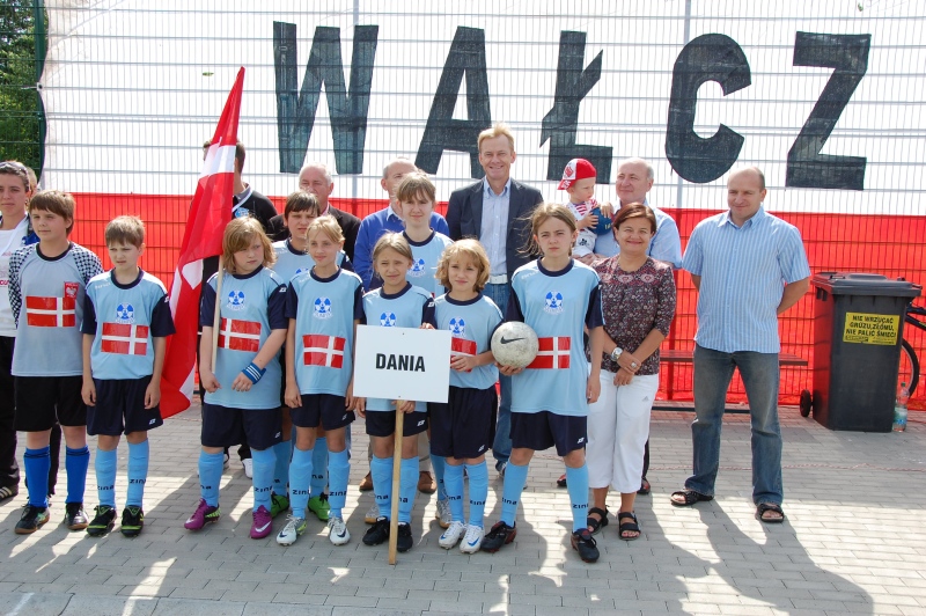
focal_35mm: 39
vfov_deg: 34.2
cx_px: 463
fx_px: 1002
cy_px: 308
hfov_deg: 49.6
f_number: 8
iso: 200
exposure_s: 1/250
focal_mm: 26
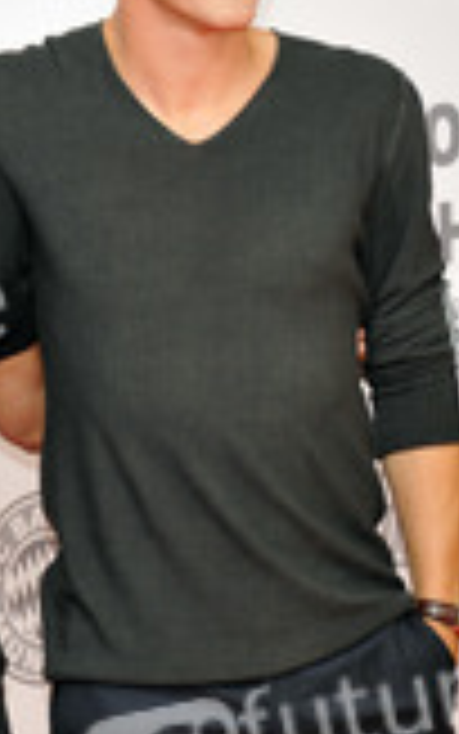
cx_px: -92
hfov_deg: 5.8
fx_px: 4499
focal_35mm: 225
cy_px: 540
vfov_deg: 9.3
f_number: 5.6
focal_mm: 90
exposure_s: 1/200
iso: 1000
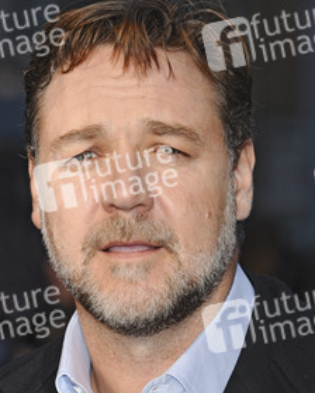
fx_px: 2461
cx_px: 147
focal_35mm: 212
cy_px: 249
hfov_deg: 7.3
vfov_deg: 9.1
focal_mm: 105
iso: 320
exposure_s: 1/200
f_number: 5
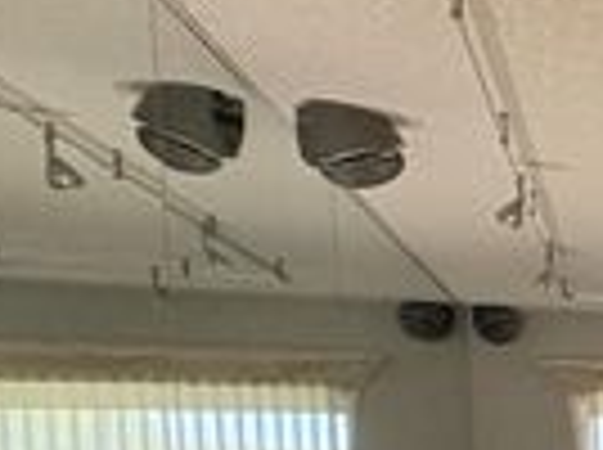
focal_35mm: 67
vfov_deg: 20.5
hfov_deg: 16.7
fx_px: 1165
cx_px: 1336
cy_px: 540
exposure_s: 1/60
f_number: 2.2
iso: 250
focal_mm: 2.22
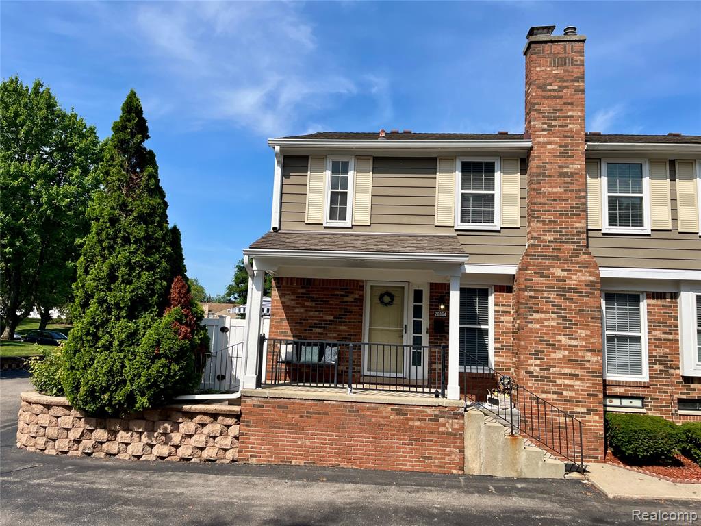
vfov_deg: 53.1
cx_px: 350
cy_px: 263
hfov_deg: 67.3
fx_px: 527
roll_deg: -2.7
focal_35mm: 26
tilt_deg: +5.7
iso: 50
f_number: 1.6
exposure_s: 1/3521
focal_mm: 5.1
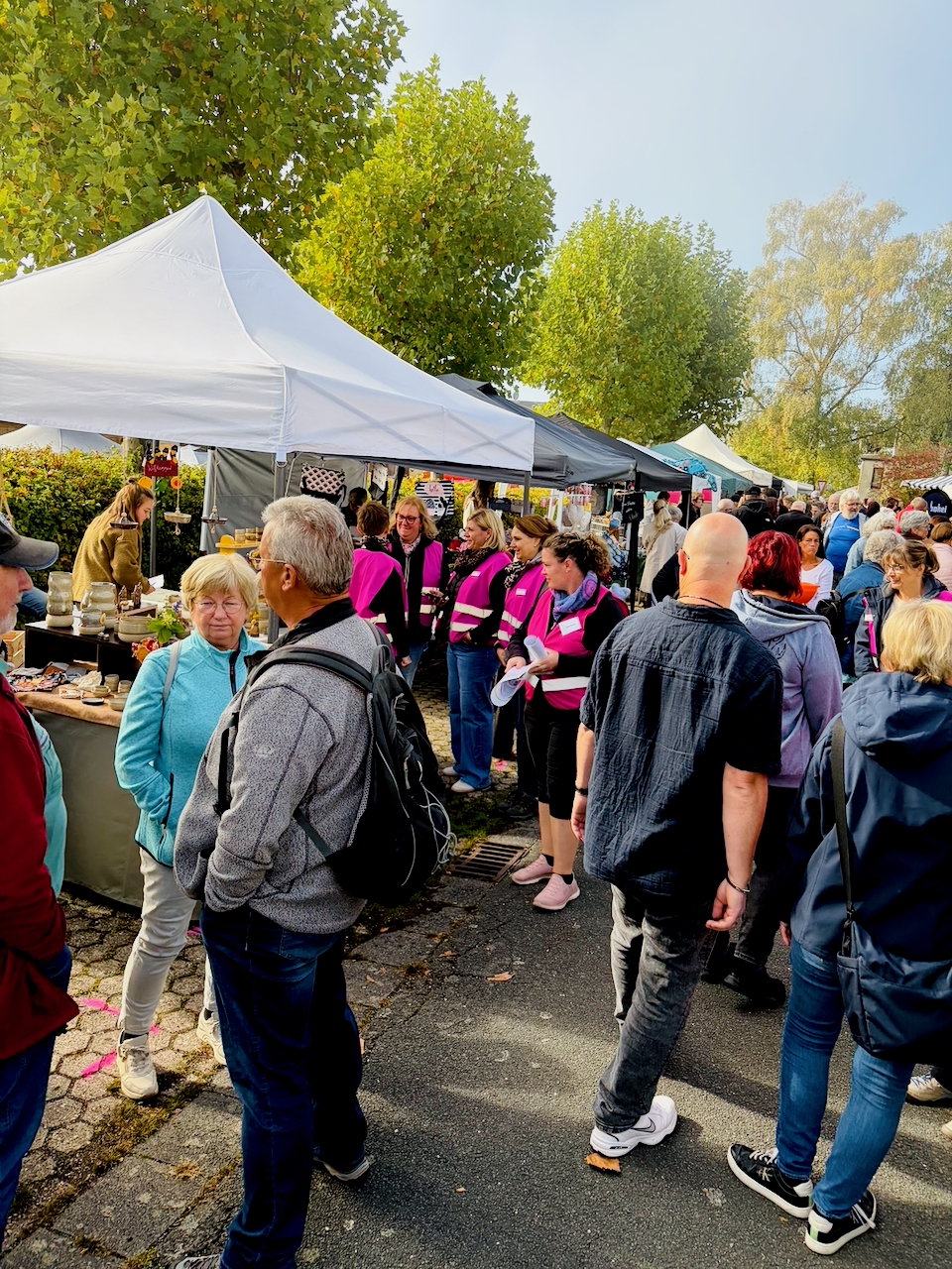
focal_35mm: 26
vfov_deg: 67.3
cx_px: 476
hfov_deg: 53.1
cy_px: 634
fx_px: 953
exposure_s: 1/801
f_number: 1.6
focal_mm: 5.96
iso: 50
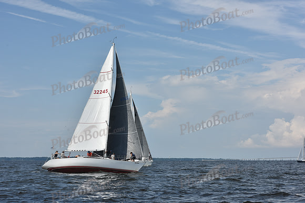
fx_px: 593
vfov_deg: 19.5
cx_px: 152
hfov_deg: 28.8
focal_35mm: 70
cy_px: 102
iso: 320
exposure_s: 1/1250
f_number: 10
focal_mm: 70
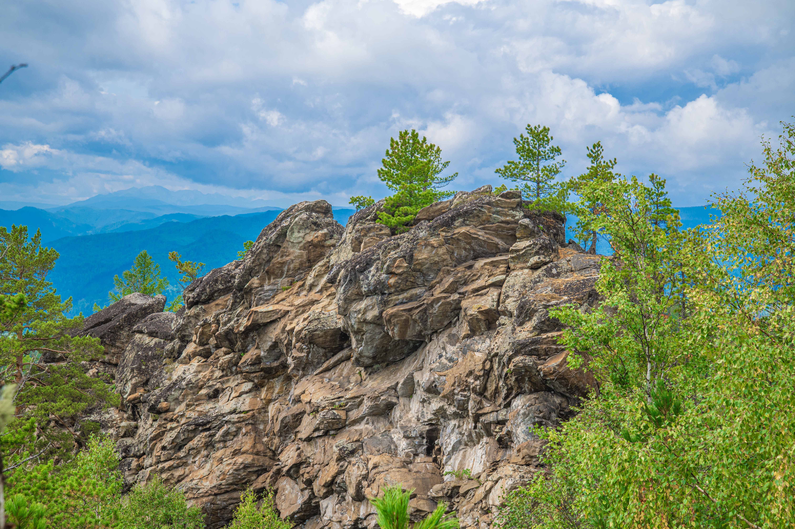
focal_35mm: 62
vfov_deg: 21.9
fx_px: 1368
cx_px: 398
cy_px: 264
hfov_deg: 32.4
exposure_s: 1/250
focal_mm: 62
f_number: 16
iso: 400
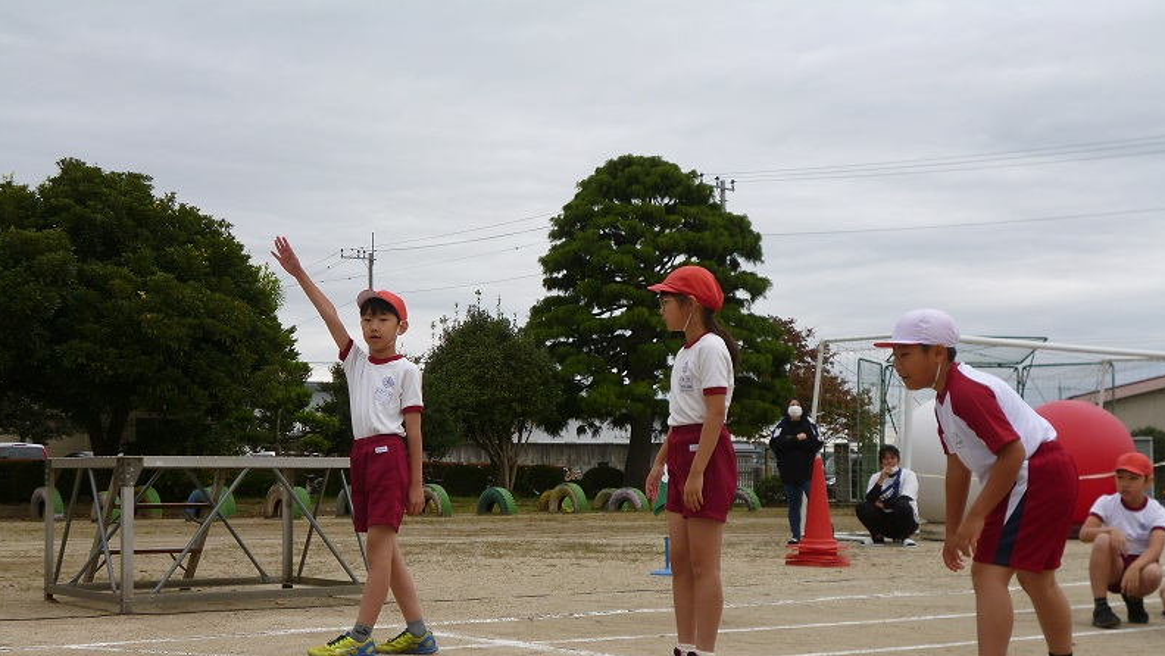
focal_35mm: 55
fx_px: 1699
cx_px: 584
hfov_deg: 37.8
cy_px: 438
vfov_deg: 21.8
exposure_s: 1/200
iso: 100
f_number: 3.6
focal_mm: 8.9
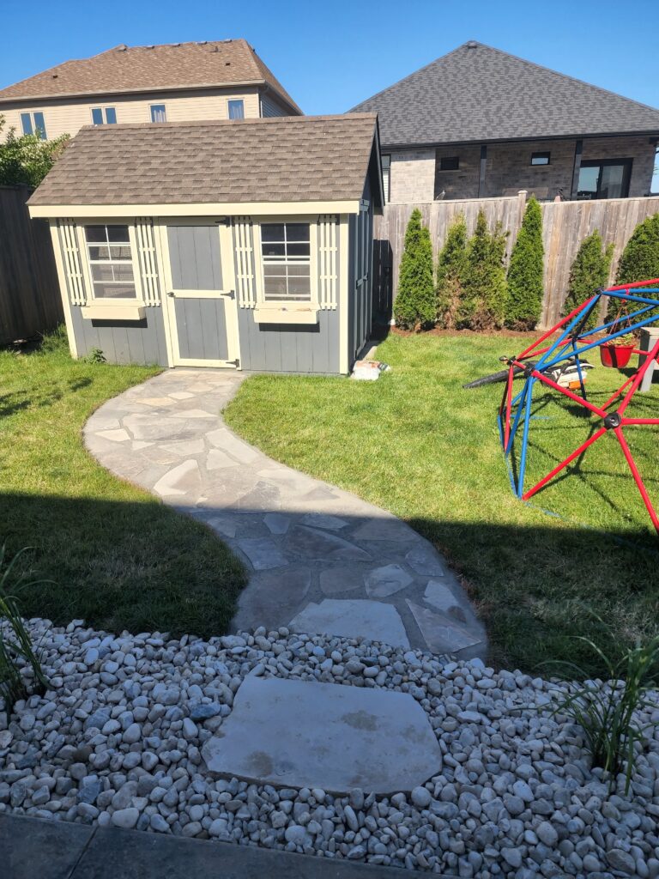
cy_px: 440
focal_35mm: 23
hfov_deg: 58.9
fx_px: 584
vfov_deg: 73.9
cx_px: 330
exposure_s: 1/643
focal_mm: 6.4
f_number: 1.8
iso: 12
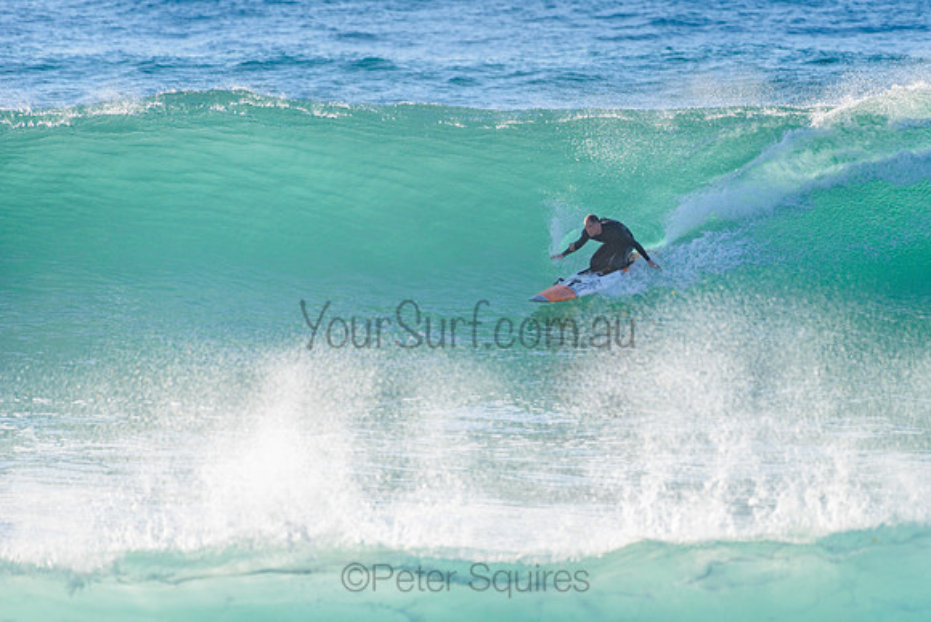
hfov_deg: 3.4
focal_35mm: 613
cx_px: 571
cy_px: 290
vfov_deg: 2.2
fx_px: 15861
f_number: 5.6
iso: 220
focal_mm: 500
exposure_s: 1/2000
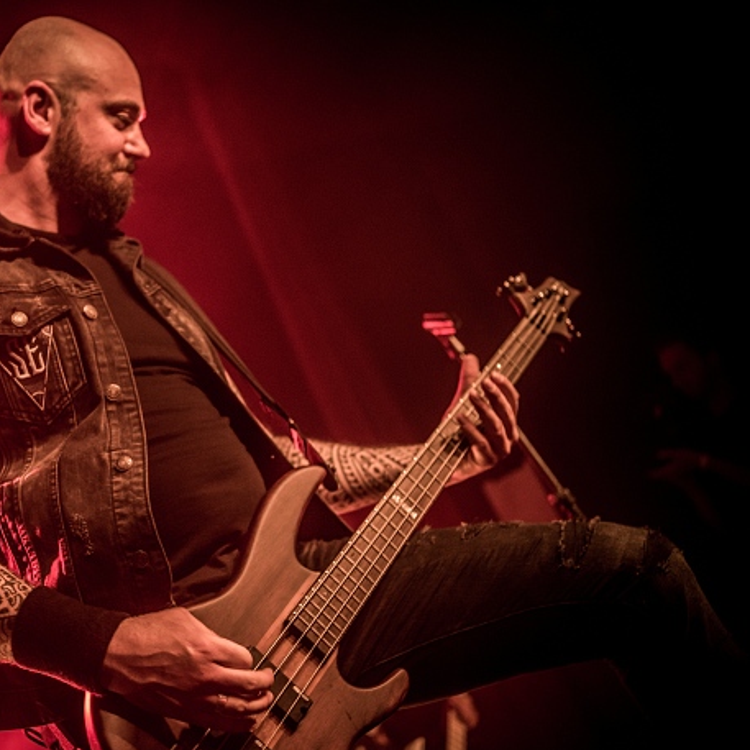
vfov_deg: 29.1
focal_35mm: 59
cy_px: 368
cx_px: 182
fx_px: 1446
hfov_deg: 28.6
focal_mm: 44
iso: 2500
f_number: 2.8
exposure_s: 1/80
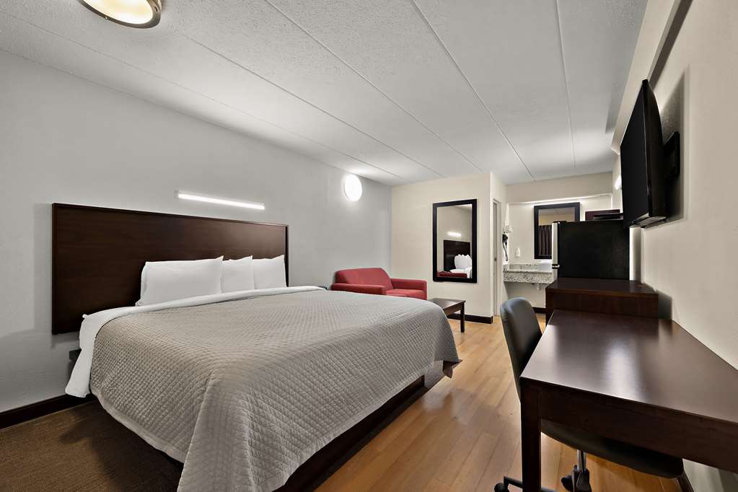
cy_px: 246
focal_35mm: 14
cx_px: 369
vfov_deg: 81.2
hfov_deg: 104.3
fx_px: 287
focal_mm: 14
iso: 400
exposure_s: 1.6
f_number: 8
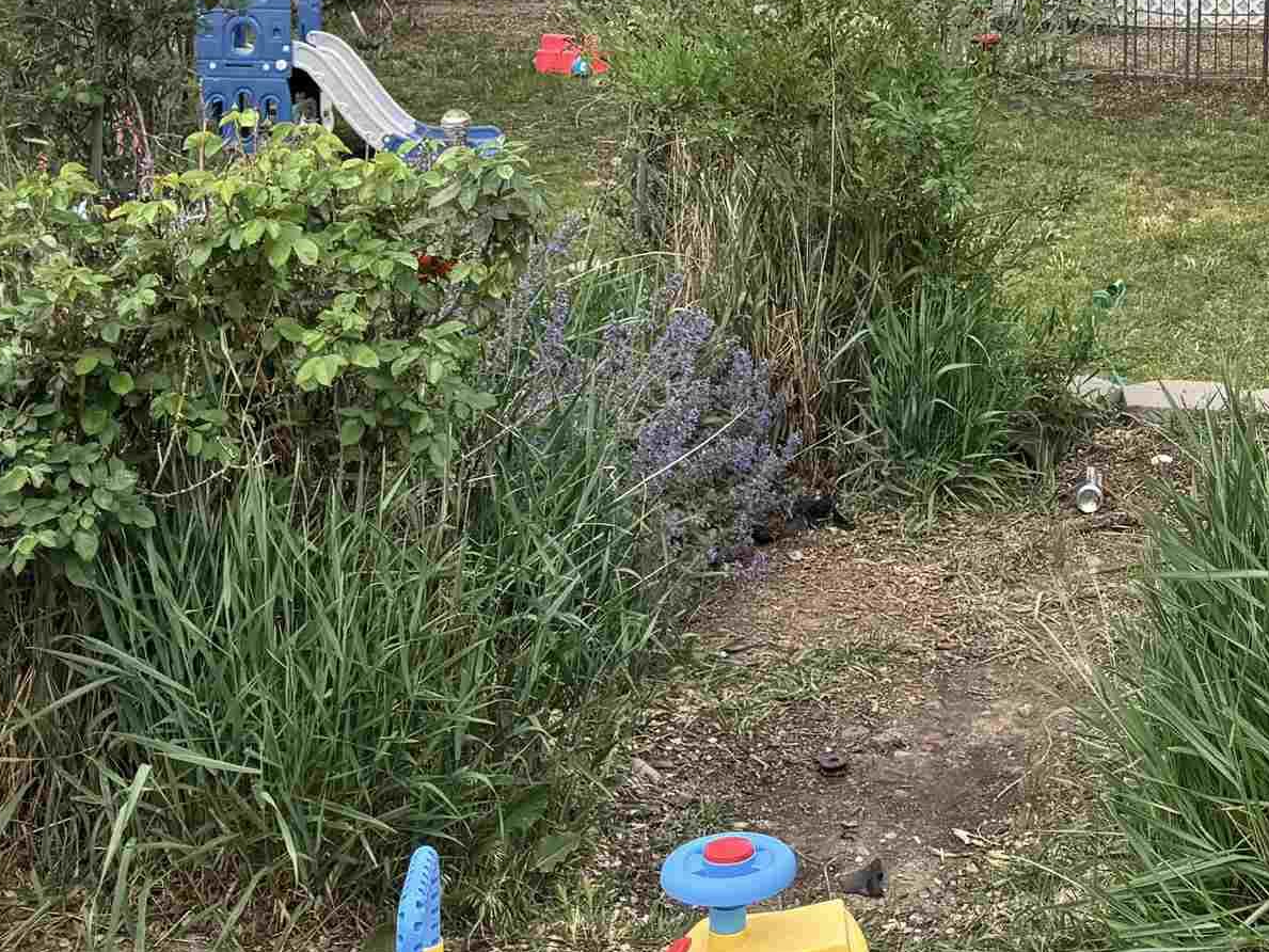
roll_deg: +0.0
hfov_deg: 29.7
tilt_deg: -4.6
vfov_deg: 22.2
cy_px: -120
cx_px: 1178
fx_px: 2273
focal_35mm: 62
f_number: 1.78
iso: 80
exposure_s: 1/1238
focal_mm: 6.76
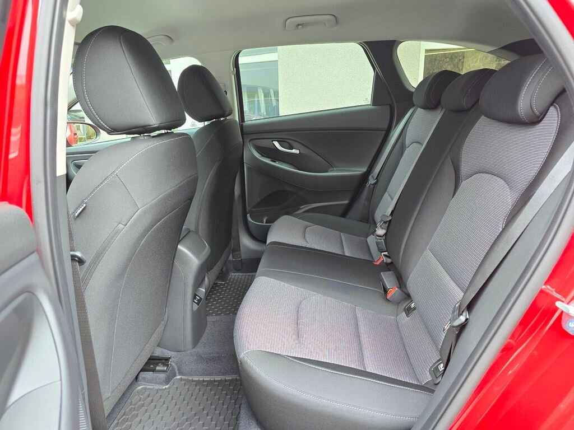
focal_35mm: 23
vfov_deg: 58.9
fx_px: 381
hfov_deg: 73.9
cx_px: 287
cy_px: 215
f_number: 1.7
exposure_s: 1/180
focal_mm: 6.3
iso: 200
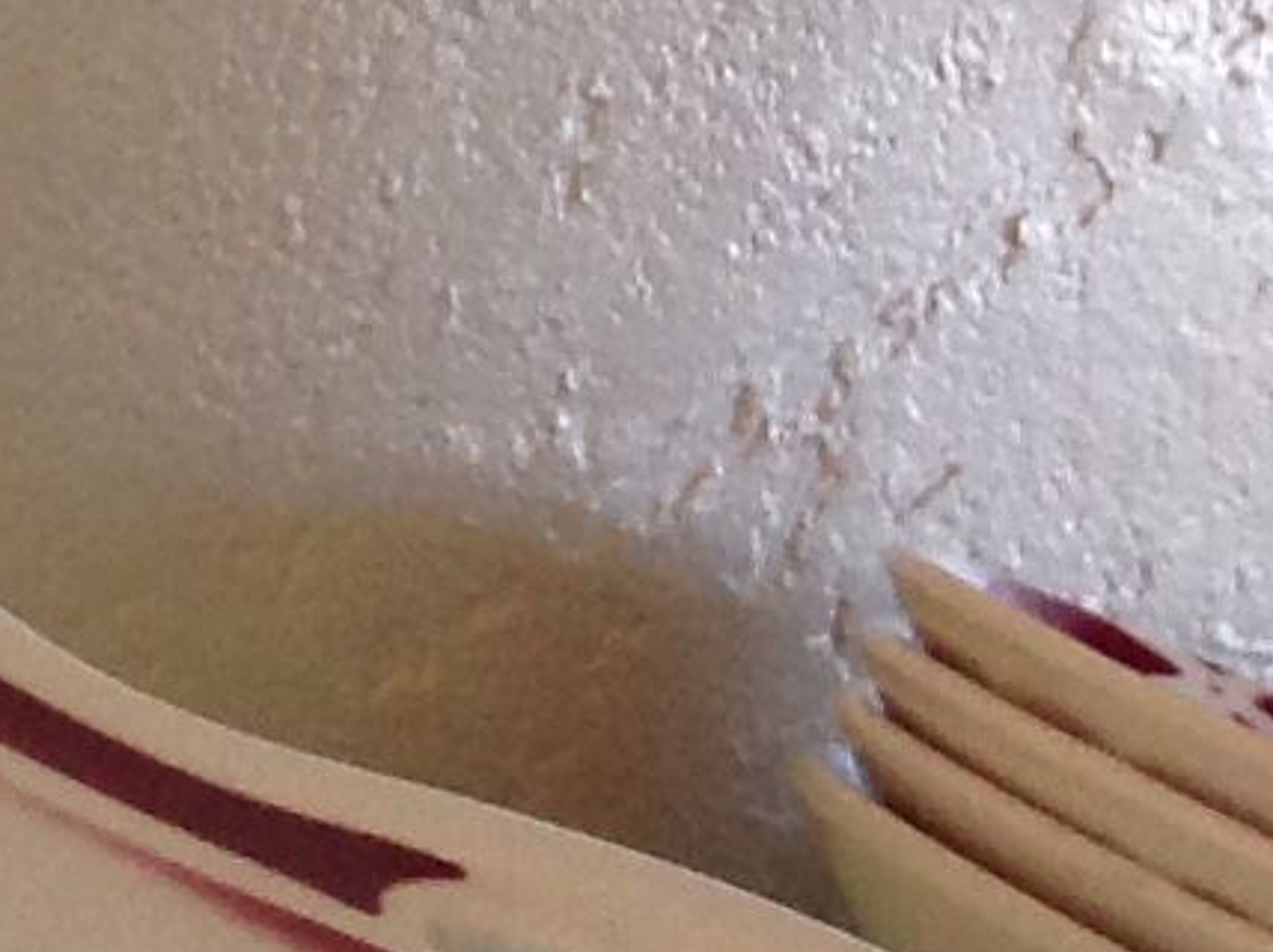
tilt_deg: -9.9
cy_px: 205
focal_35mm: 212
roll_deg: -23.4
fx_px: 7788
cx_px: -2225
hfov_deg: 8.2
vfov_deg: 7.0
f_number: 2.4
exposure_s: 1/15
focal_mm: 4.28
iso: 100
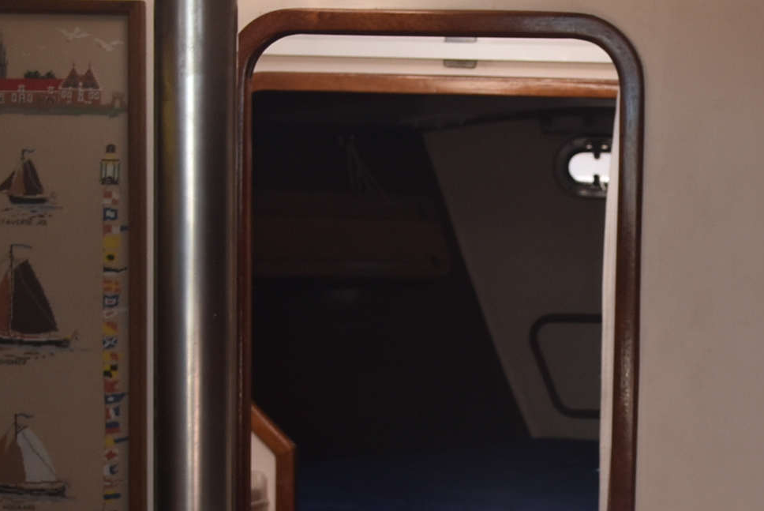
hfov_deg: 16.1
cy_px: 590
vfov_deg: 10.9
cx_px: 827
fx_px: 2633
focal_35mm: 124
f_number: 6.3
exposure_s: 1/160
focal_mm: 32
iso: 400
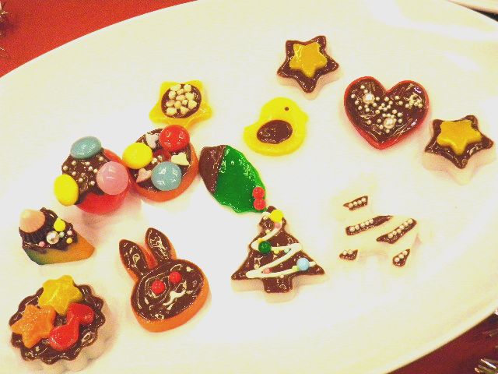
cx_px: 249
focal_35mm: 49
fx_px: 705
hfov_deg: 38.9
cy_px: 187
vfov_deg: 29.7
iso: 320
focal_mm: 8.7
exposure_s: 1/60
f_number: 4.2
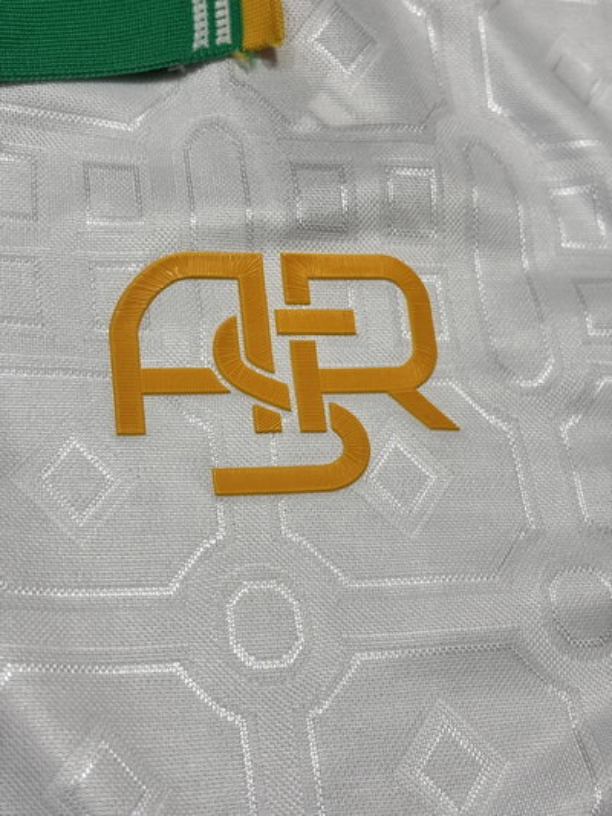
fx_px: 1225
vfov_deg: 36.8
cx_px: 306
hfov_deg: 28.0
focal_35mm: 52
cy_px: 408
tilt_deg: -63.0
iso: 80
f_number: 1.6
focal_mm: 5.96
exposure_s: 1/50
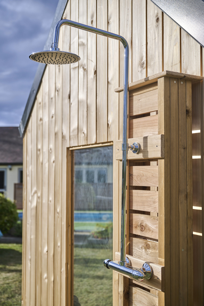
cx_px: 102
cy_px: 153
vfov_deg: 44.5
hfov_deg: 30.5
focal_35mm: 44
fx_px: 374
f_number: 4
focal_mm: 44
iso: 100
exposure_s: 1/1600
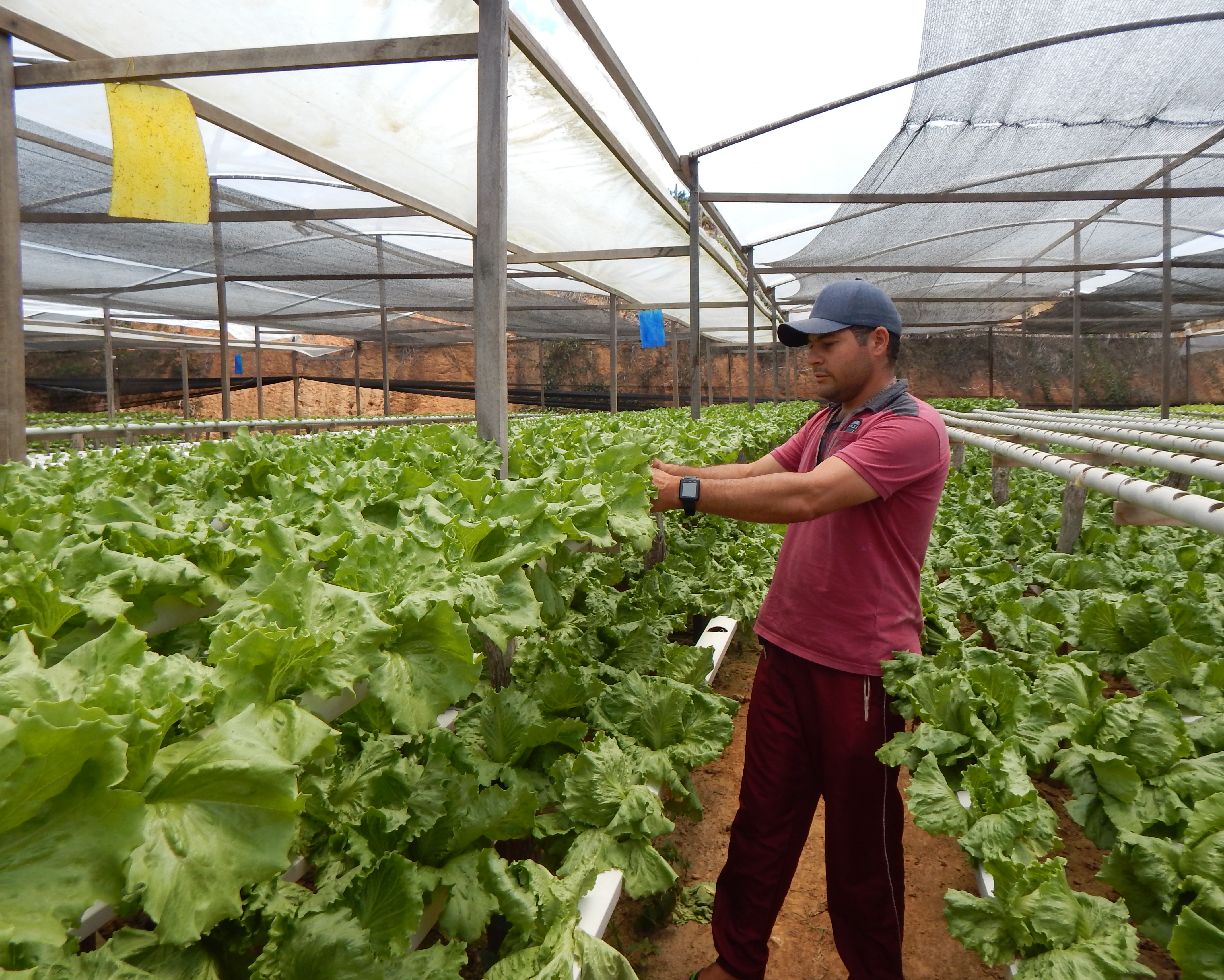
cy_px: 491
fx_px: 833
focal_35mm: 23
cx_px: 647
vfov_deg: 60.9
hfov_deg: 72.5
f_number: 3
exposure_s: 1/500
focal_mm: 4
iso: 125
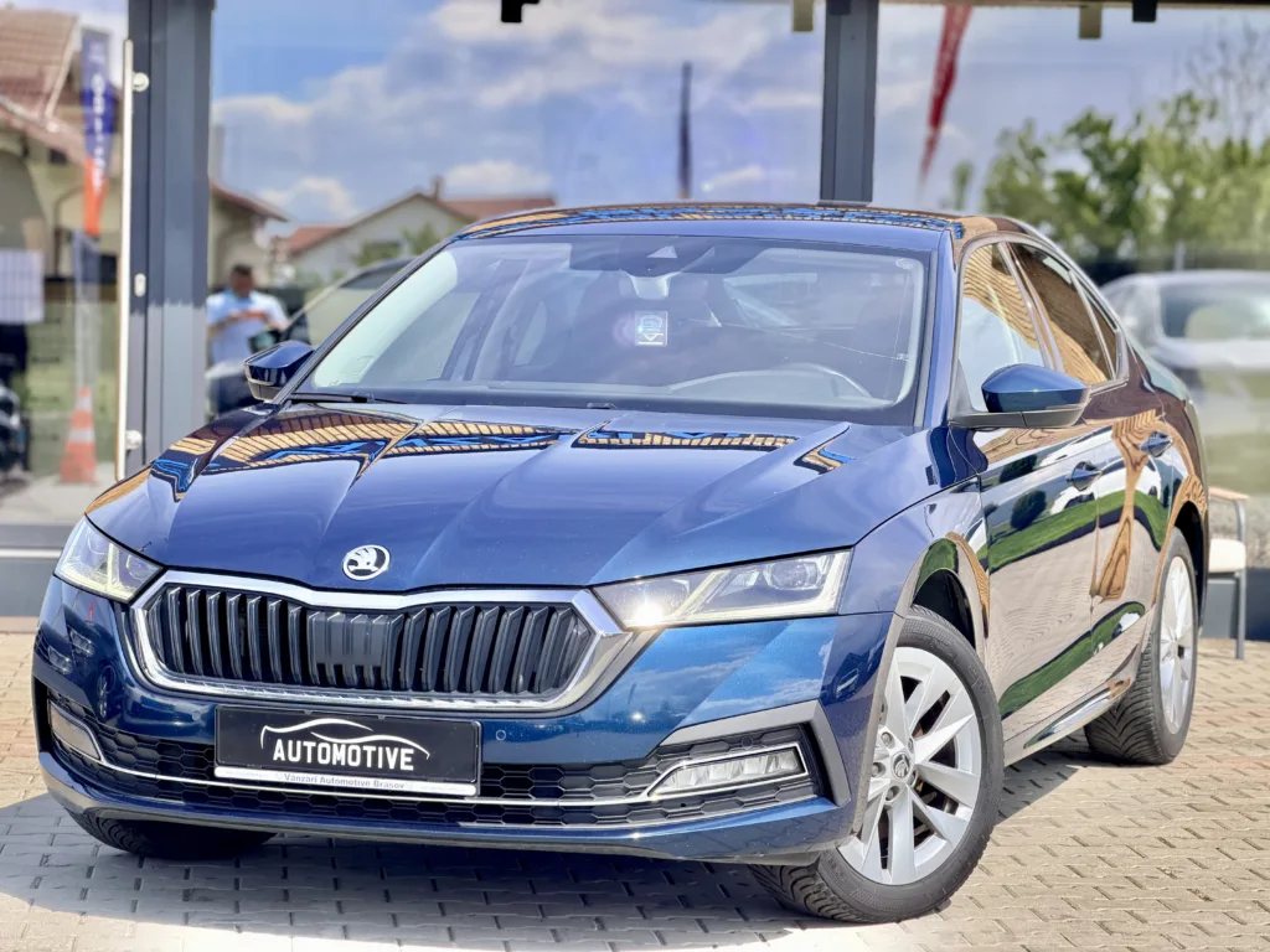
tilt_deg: -2.8
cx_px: 635
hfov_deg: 19.6
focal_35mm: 100
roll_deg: -0.5
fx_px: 3669
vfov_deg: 14.8
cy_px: 476
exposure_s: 1/631
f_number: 2.8
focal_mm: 16.89
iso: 50
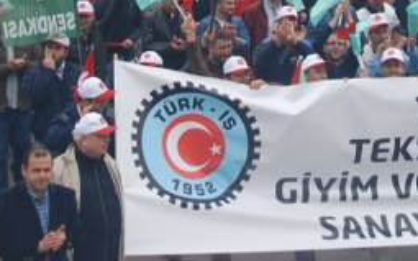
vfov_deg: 8.3
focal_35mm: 154
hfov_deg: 13.5
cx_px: 323
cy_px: -113
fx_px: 1753
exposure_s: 1/160
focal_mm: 32
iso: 100
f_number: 6.3
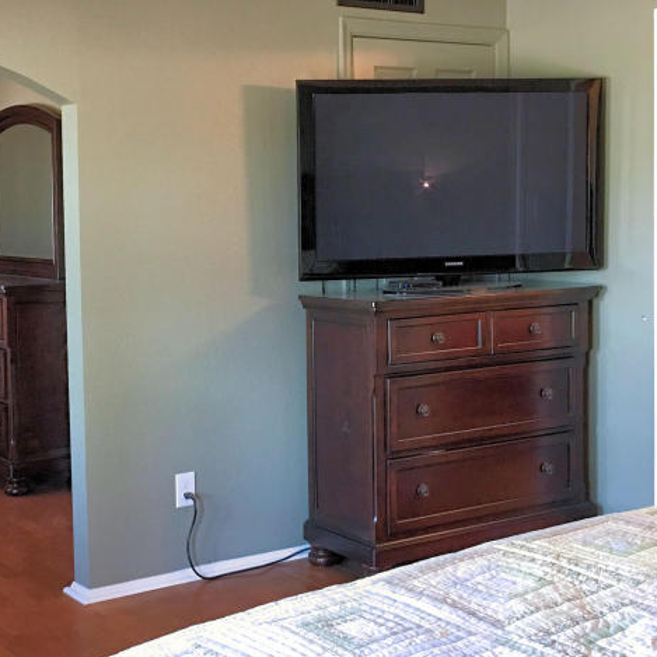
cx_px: 216
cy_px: 279
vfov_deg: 30.5
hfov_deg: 30.3
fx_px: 1202
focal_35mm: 56
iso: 100
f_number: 2.2
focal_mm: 4.15
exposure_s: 1/10
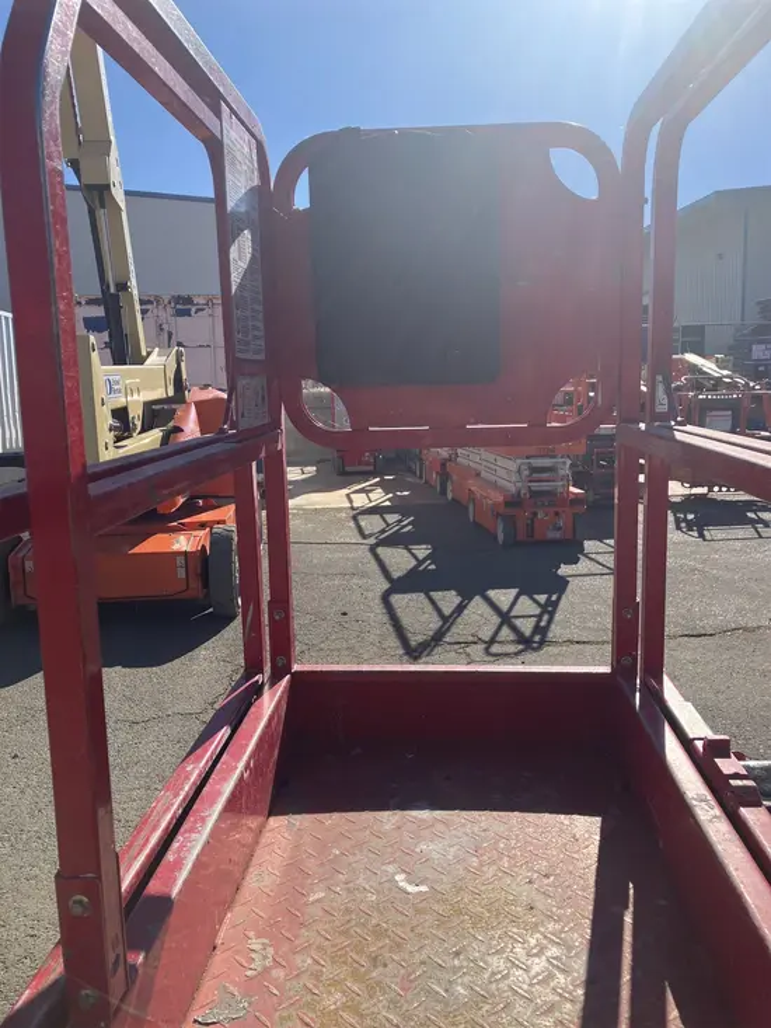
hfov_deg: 49.8
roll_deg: +0.2
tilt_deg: -7.7
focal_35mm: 28
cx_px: 386
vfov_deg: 63.4
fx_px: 831
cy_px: 514
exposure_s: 1/2208
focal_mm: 3.99
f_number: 1.8
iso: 32
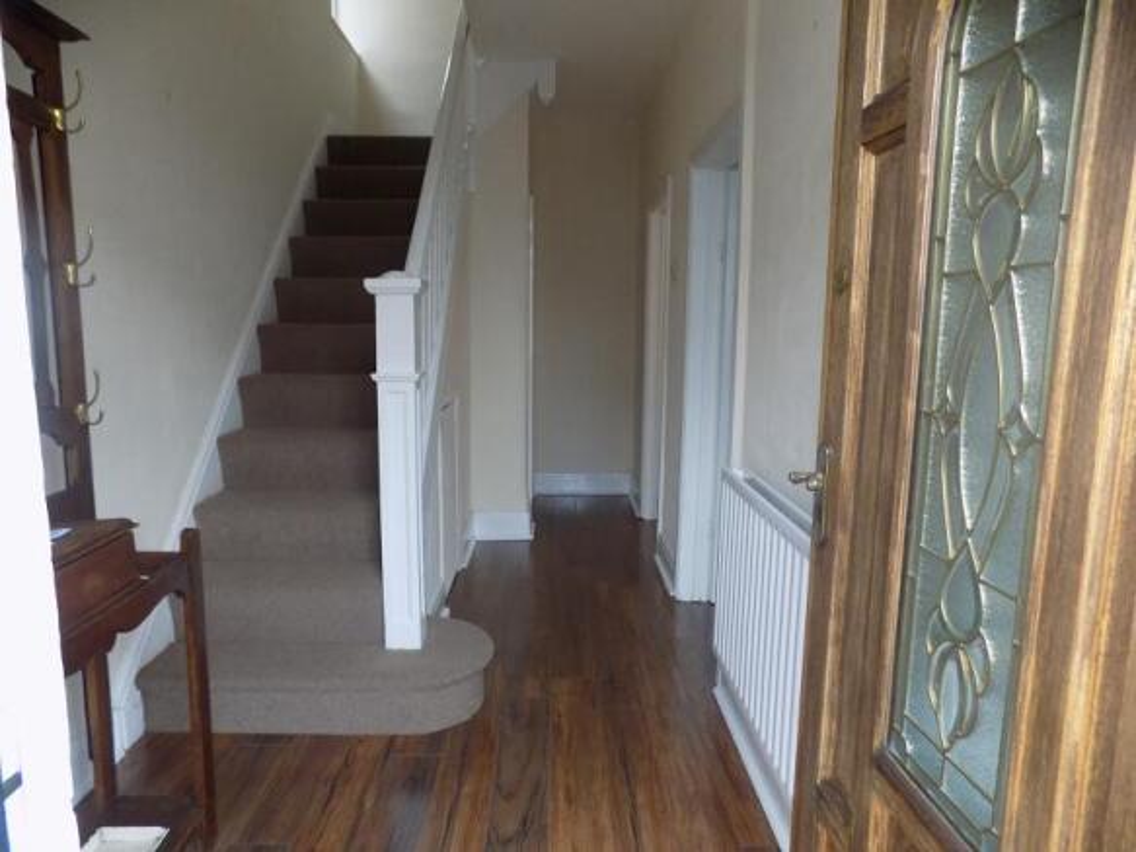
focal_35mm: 23
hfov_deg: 73.9
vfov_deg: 58.9
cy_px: 426
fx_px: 755
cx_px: 568
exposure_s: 1/30
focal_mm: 4
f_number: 3.1
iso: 280
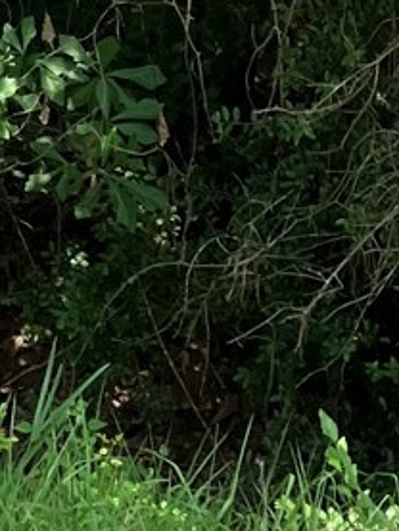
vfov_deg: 8.6
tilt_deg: +9.1
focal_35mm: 207
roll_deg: -0.8
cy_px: -784
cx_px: 12
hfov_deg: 7.2
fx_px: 3179
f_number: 1.8
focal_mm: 3.99
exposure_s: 1/121
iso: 25
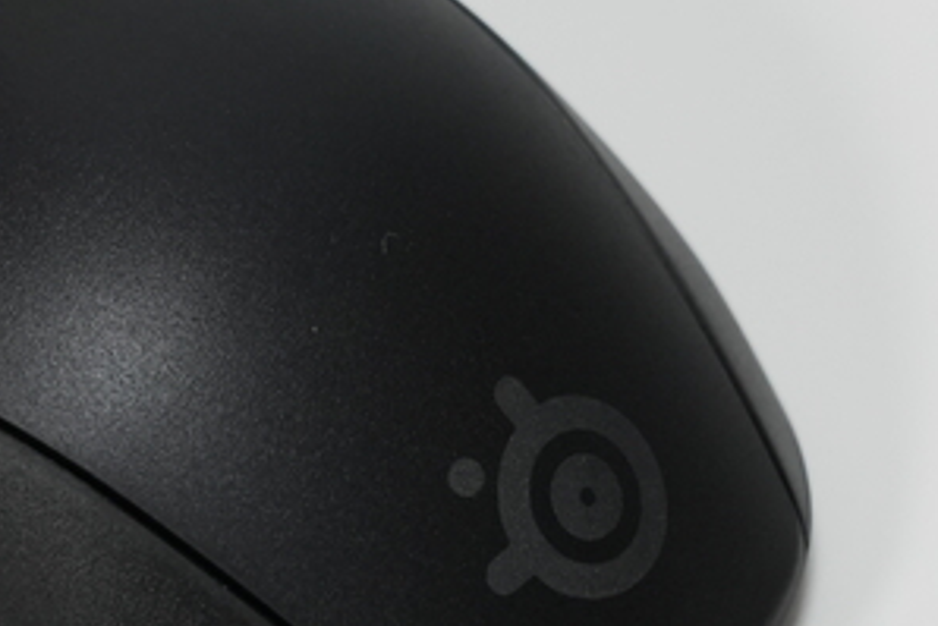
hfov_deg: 7.8
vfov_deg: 5.2
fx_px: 6856
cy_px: 280
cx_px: 3
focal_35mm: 263
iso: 4000
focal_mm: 98
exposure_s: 1/100
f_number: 8
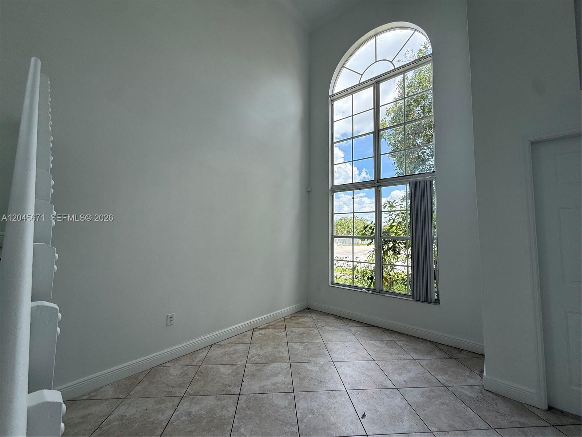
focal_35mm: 14
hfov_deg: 102.1
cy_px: 218
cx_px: 291
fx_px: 235
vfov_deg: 85.7
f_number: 2.2
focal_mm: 2.22
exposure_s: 1/498
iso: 64
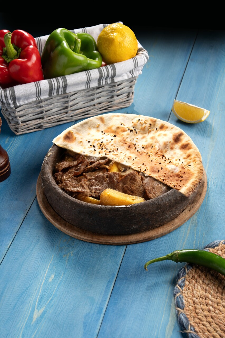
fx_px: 656
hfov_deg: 19.5
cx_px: 112
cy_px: 169
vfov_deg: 28.8
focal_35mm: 70
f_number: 13
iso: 200
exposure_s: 1/100
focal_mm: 70
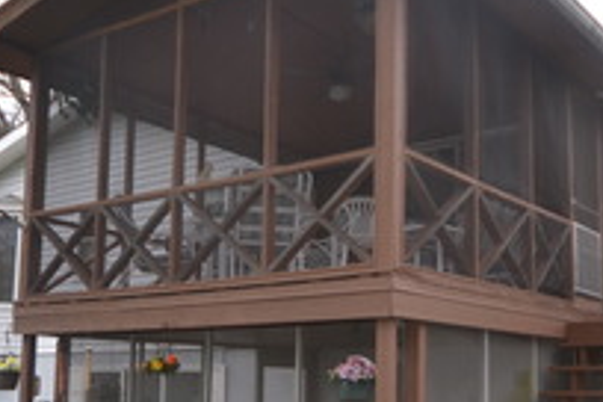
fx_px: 787
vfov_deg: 28.3
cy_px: 288
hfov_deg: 41.8
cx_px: 340
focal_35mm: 47
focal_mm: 10
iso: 100
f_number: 4
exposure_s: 1/125
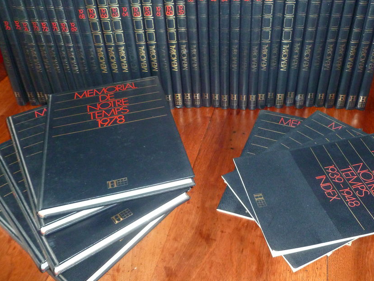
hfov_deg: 53.9
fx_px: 367
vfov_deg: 41.8
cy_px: 129
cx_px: 204
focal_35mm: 34
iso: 400
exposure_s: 1/30
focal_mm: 5
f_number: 3.3
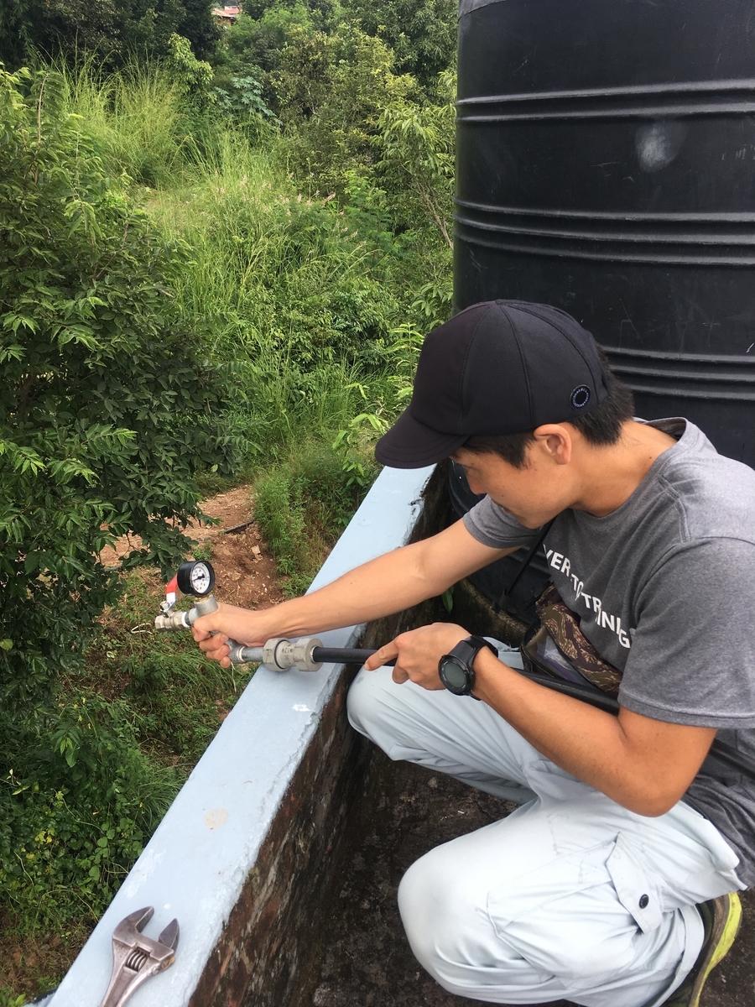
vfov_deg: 61.7
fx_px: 843
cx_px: 378
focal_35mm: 29
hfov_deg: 48.2
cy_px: 504
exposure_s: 1/490
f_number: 2.2
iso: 25
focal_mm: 4.15
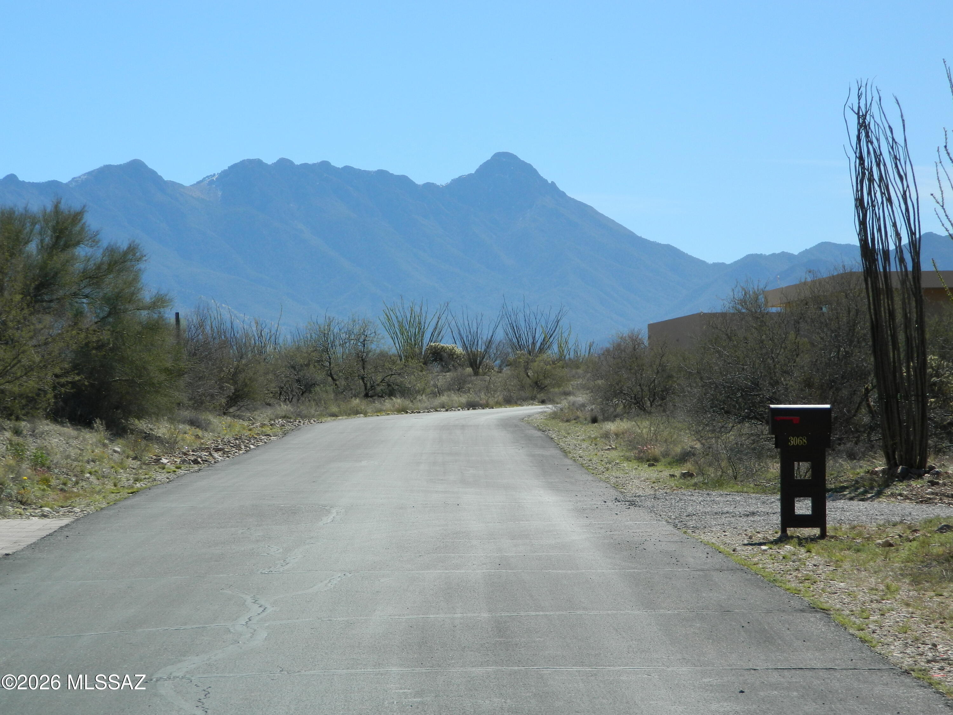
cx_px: 476
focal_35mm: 129
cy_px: 358
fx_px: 3551
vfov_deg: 11.5
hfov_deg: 15.3
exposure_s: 1/800
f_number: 4.7
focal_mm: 23.2
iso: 80
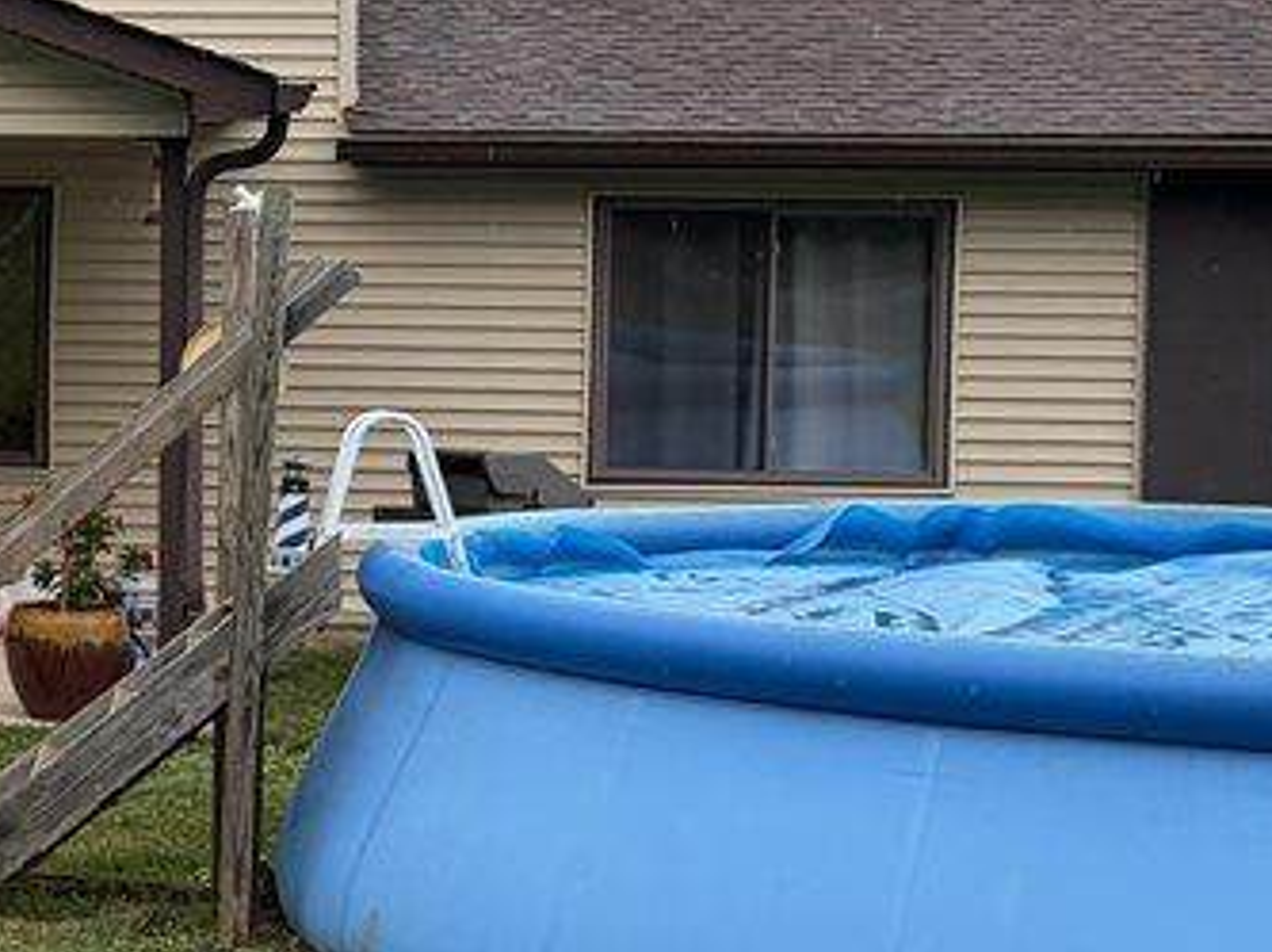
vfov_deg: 14.7
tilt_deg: -1.8
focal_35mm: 100
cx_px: -462
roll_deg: -0.1
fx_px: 3671
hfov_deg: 18.1
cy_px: 342
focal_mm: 5.96
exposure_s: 1/687
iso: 50
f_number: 1.6
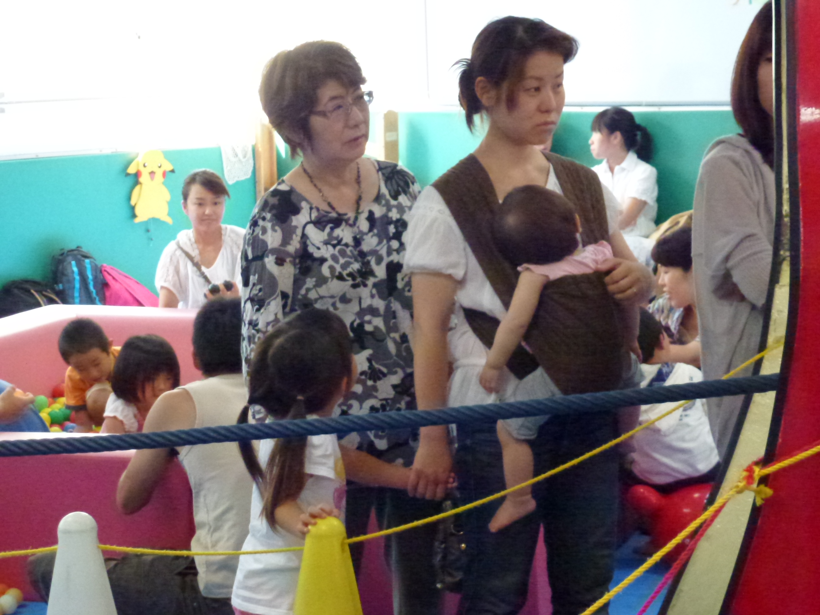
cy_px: 308
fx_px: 2108
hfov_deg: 22.0
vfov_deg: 16.6
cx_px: 410
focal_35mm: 89
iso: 1600
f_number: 4.9
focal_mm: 16
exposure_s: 1/100
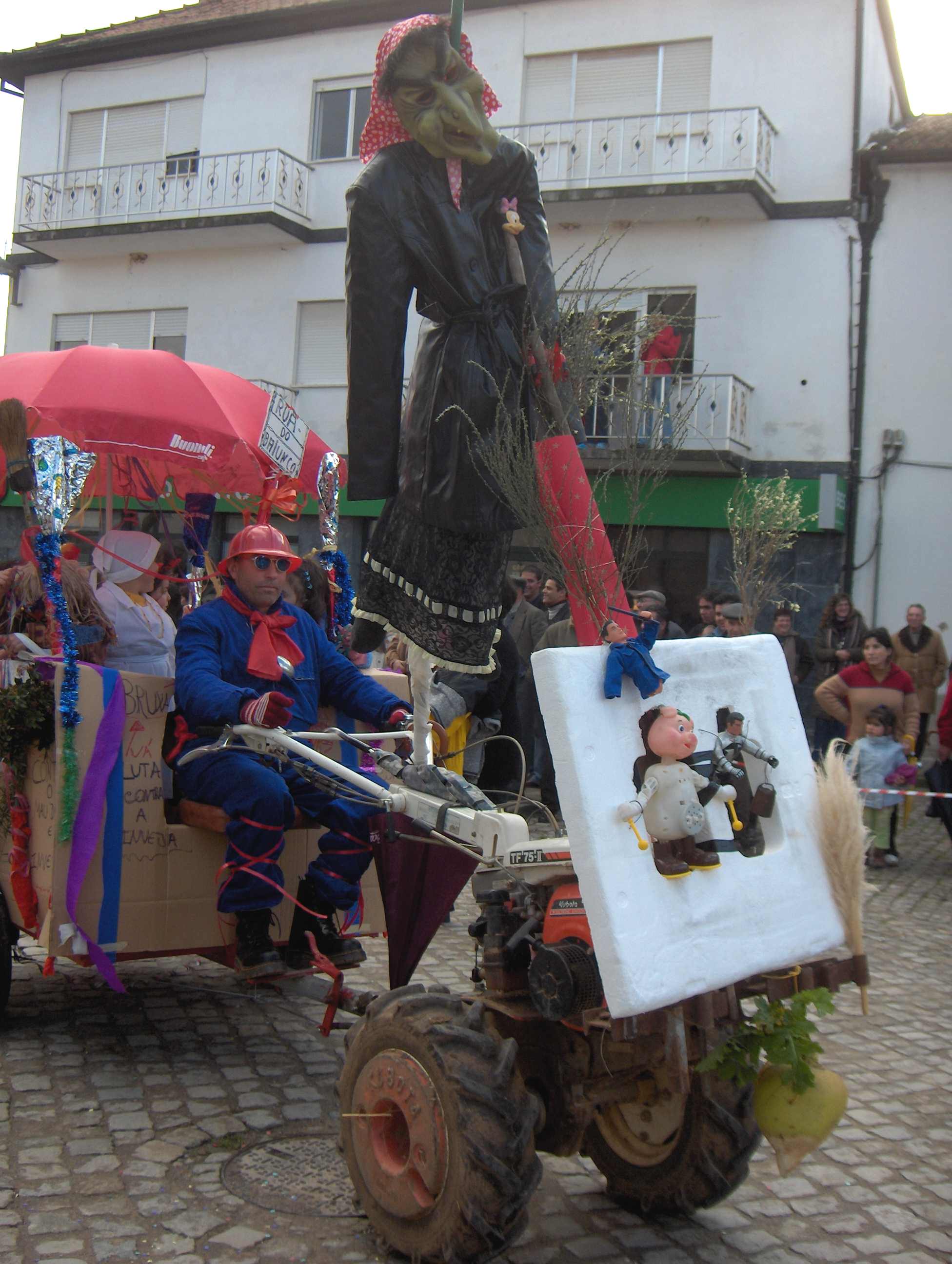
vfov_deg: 47.8
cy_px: 632
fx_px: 1426
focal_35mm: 39
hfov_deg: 36.9
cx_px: 476
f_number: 2.8
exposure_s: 1/360
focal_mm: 8
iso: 100
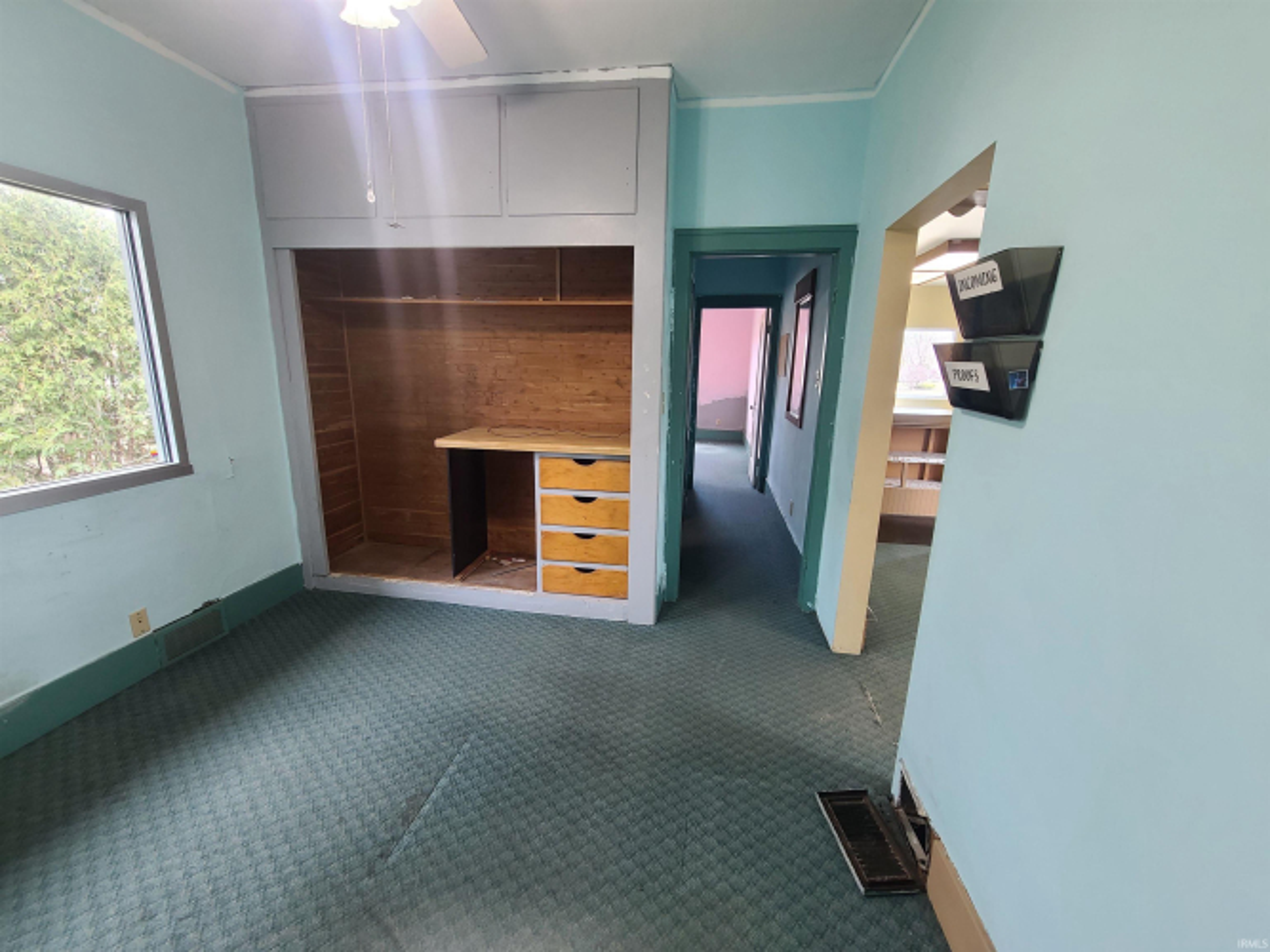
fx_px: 477
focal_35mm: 13
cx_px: 635
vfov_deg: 89.9
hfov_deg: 106.2
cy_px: 476
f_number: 2.2
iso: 200
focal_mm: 2.2
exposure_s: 1/60
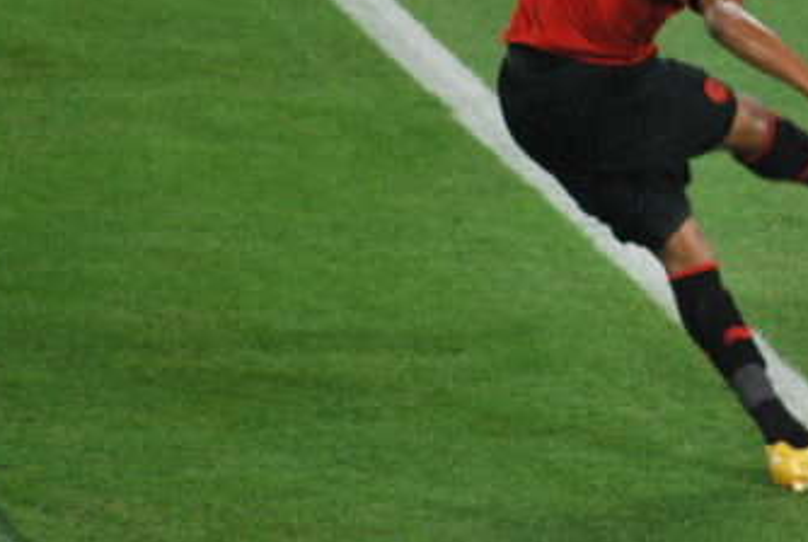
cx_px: 656
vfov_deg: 1.5
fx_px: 21068
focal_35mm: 937
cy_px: 100
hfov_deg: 2.2
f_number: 5.6
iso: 1600
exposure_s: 1/250
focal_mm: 300
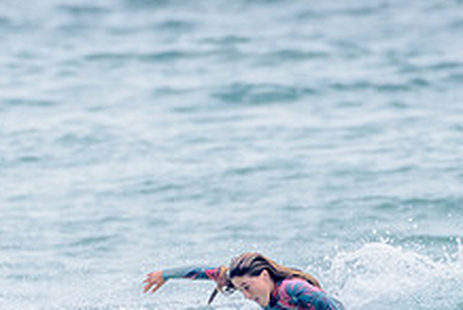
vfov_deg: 0.8
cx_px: 284
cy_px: 328
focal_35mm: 1630
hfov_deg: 1.3
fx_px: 20992
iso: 280
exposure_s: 1/2000
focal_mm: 500
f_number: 5.6
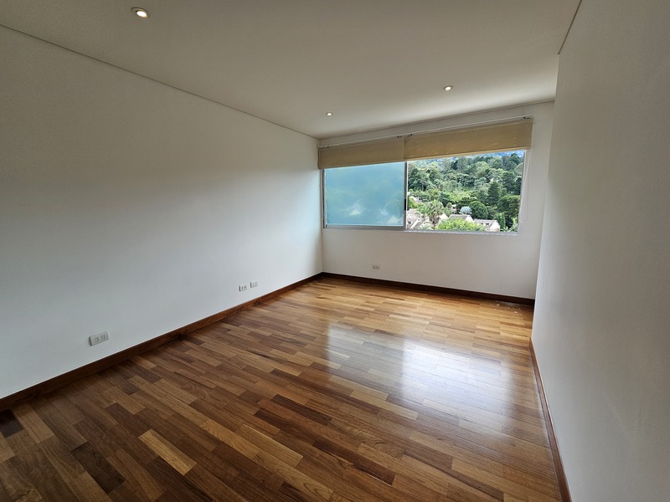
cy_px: 251
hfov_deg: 106.2
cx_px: 335
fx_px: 252
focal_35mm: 13
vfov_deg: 89.9
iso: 50
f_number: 2.2
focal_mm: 2.2
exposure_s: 1/199
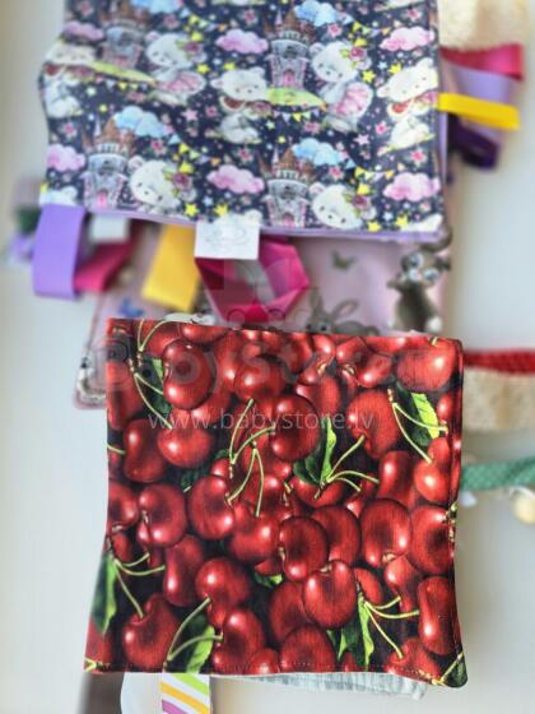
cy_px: 357
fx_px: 474
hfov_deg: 58.9
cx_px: 268
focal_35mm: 23
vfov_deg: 73.9
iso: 50
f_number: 1.7
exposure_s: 1/100
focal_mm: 6.3
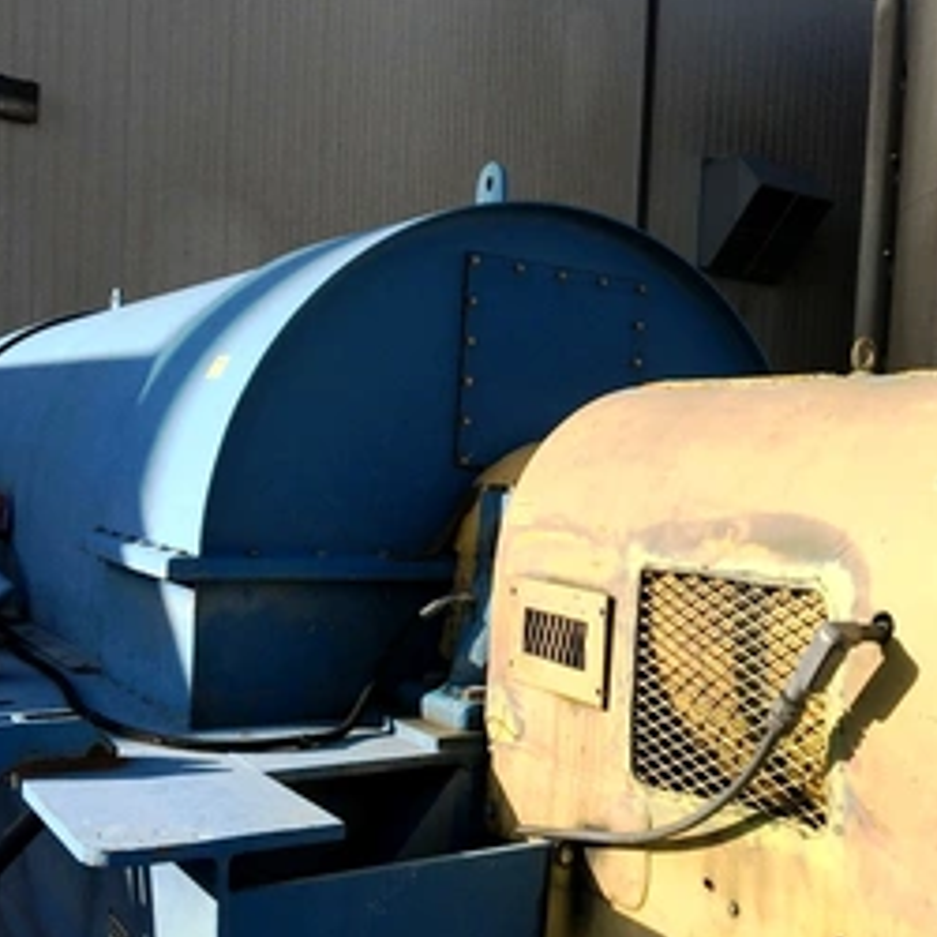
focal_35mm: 41
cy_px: 547
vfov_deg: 40.8
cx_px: 618
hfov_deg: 40.5
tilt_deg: -2.2
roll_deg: -1.9
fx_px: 1256
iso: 25
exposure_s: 1/2079
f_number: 2.2
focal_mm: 4.15
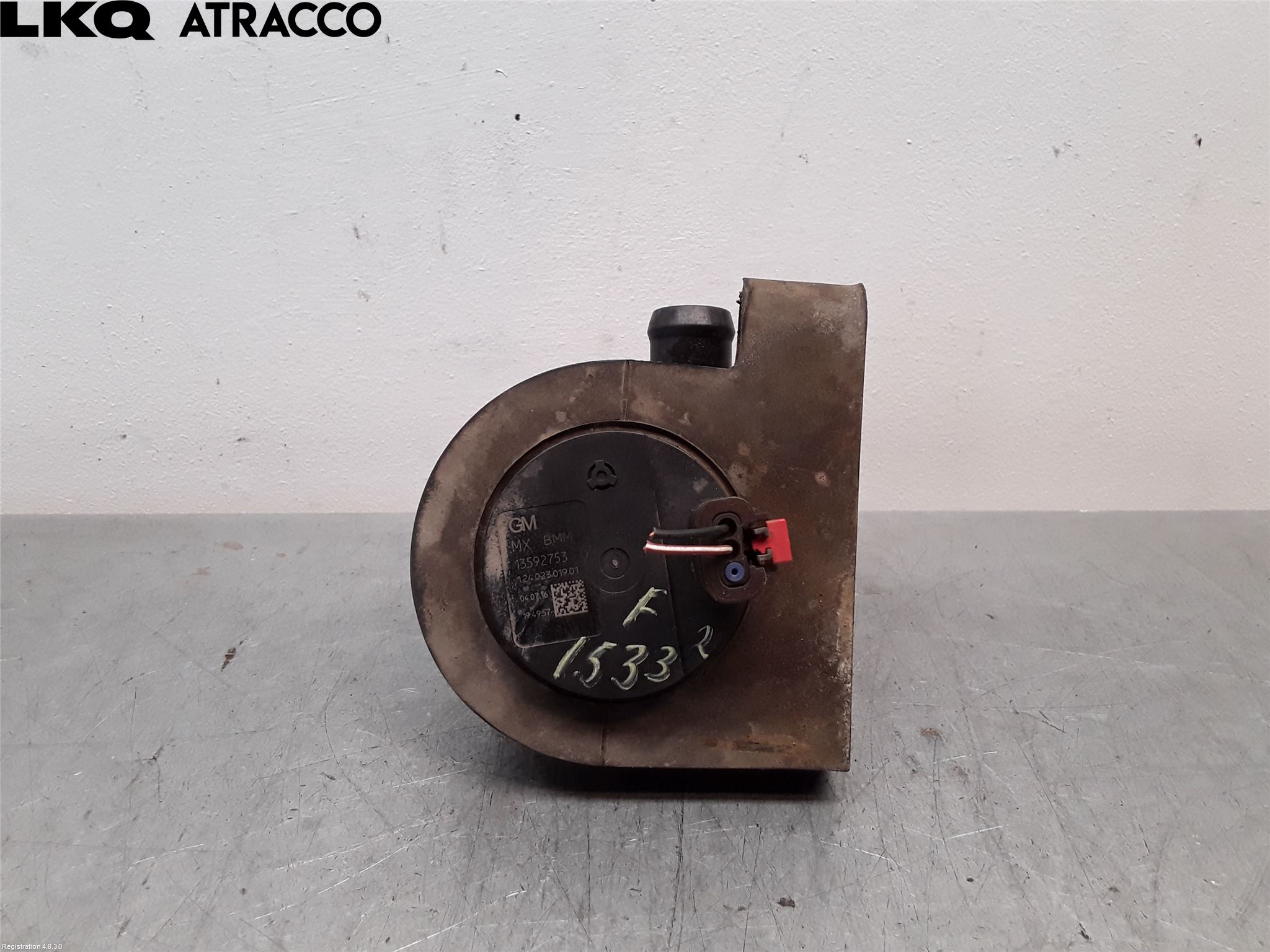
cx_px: 635
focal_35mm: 28
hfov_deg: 63.4
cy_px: 476
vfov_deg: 49.7
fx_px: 1027
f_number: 1.9
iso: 100
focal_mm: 2.91
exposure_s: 1/134
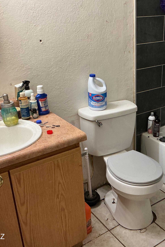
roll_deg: +2.1
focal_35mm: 41
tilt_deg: -23.0
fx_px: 282
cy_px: 122
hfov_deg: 32.1
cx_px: 121
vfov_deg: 47.4
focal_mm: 3
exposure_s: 1/60
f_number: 1.8
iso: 125
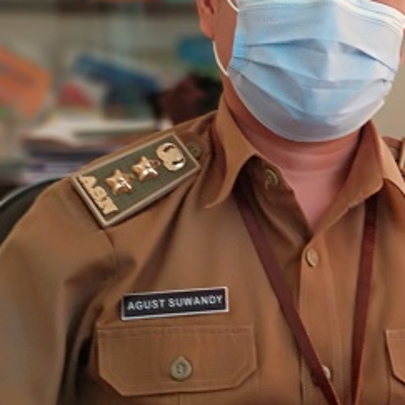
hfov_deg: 17.0
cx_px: 361
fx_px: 1337
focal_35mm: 101
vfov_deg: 17.2
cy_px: 142
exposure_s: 1/50
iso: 640
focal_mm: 5.99
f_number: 2.6
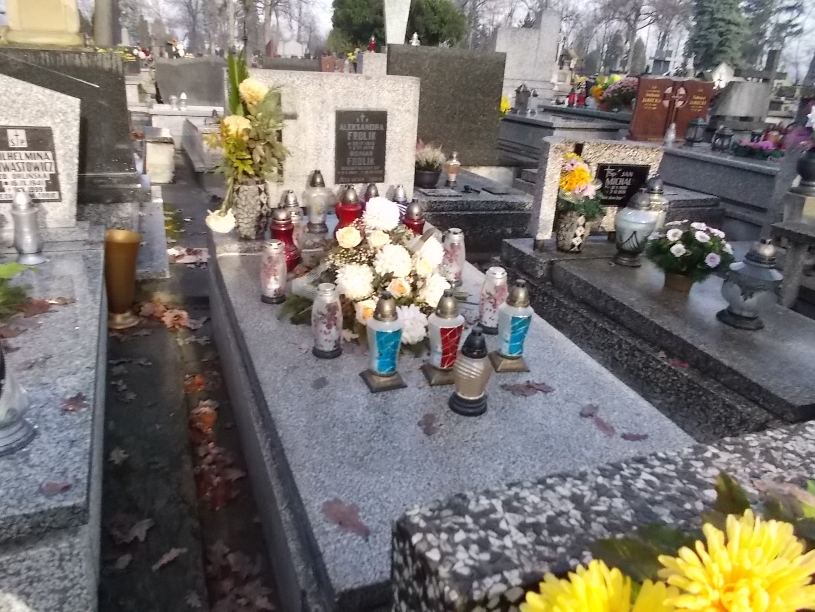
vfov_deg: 53.1
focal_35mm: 26
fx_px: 612
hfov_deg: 67.3
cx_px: 408
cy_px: 306
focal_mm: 4.6
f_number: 8
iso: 400
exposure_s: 1/160
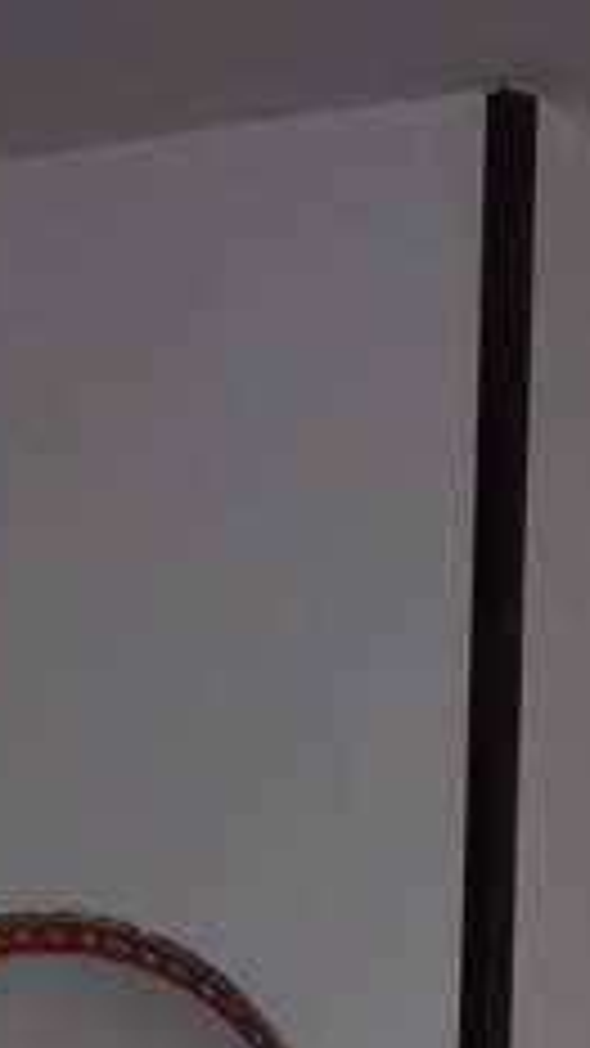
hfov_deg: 7.4
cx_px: 79
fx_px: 4535
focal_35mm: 163
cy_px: 1831
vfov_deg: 12.2
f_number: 3.3
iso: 50
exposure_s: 1/60.1
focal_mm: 6.8
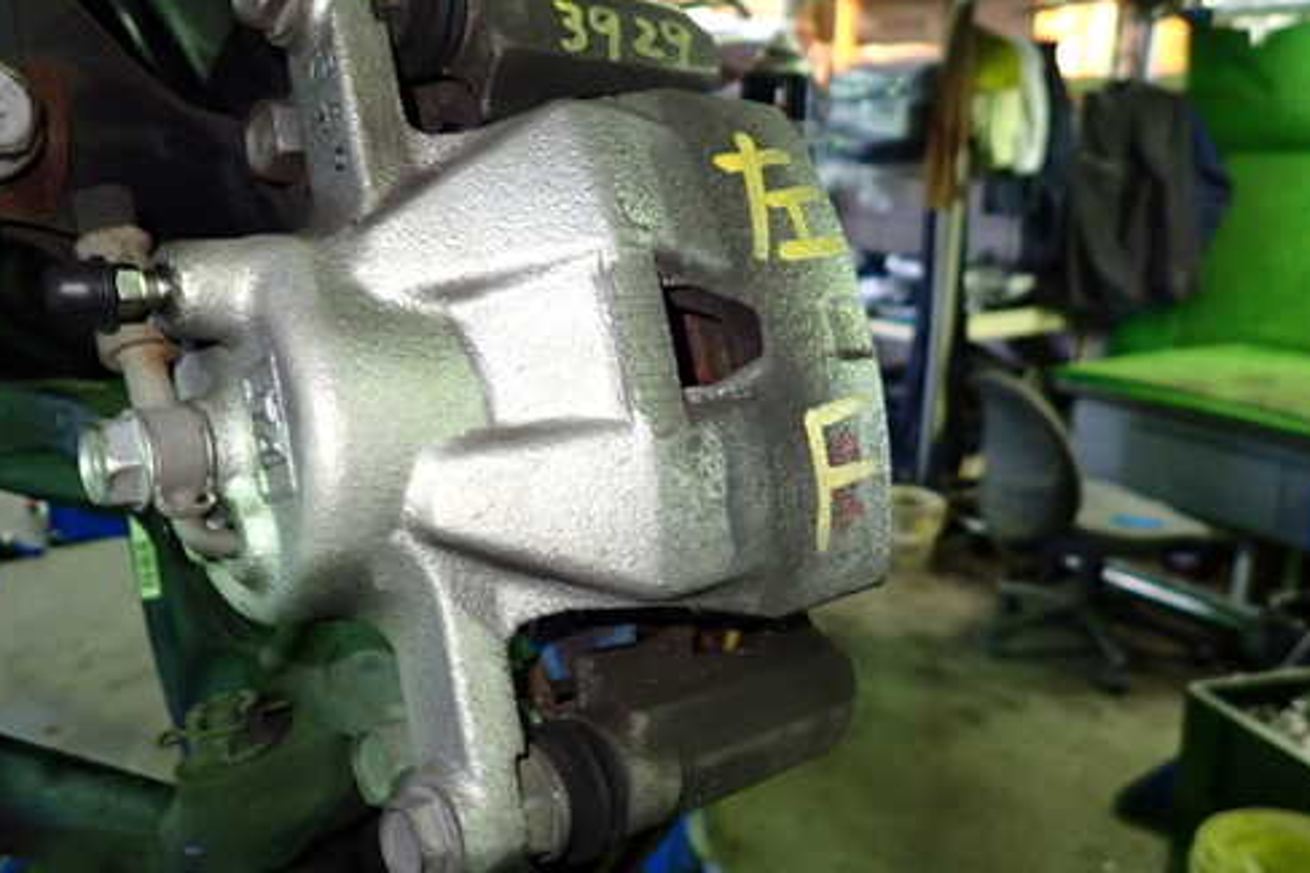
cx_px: 561
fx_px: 1164
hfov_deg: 58.5
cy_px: 424
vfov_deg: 41.1
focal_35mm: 32
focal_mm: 4.5
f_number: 2
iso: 320
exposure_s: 1/30
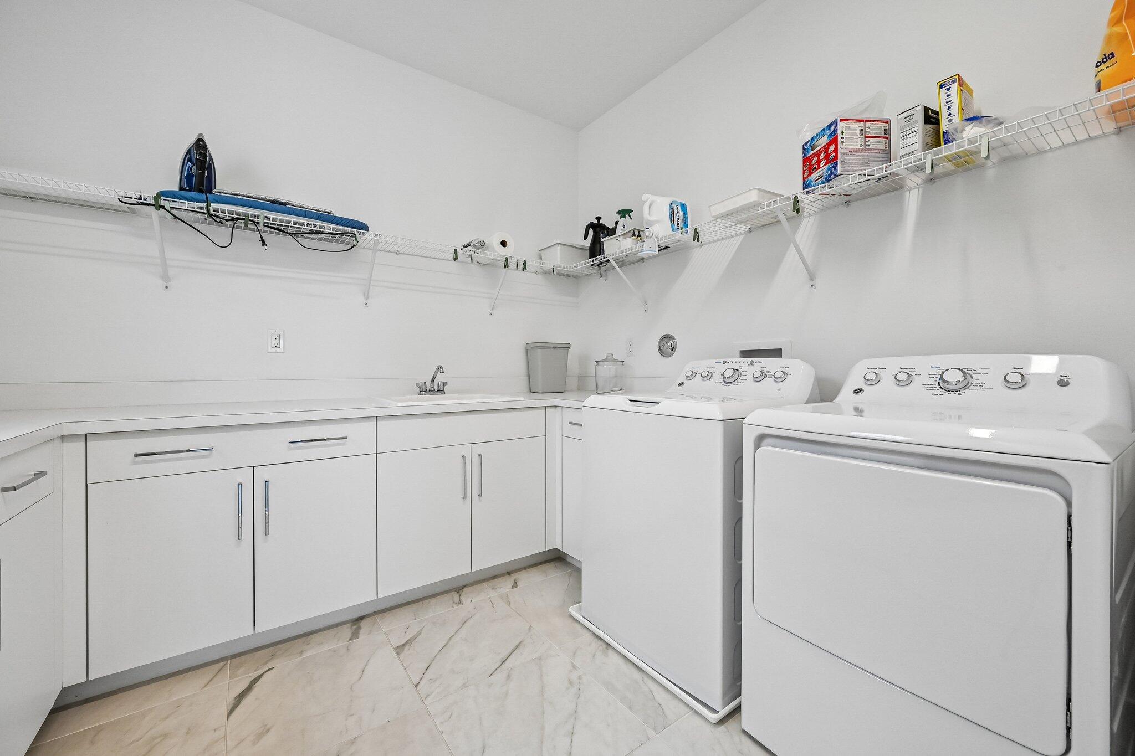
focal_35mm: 14
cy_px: 378
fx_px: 441
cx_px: 568
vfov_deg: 81.2
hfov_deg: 104.3
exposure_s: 1/320
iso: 2500
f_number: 8
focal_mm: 14
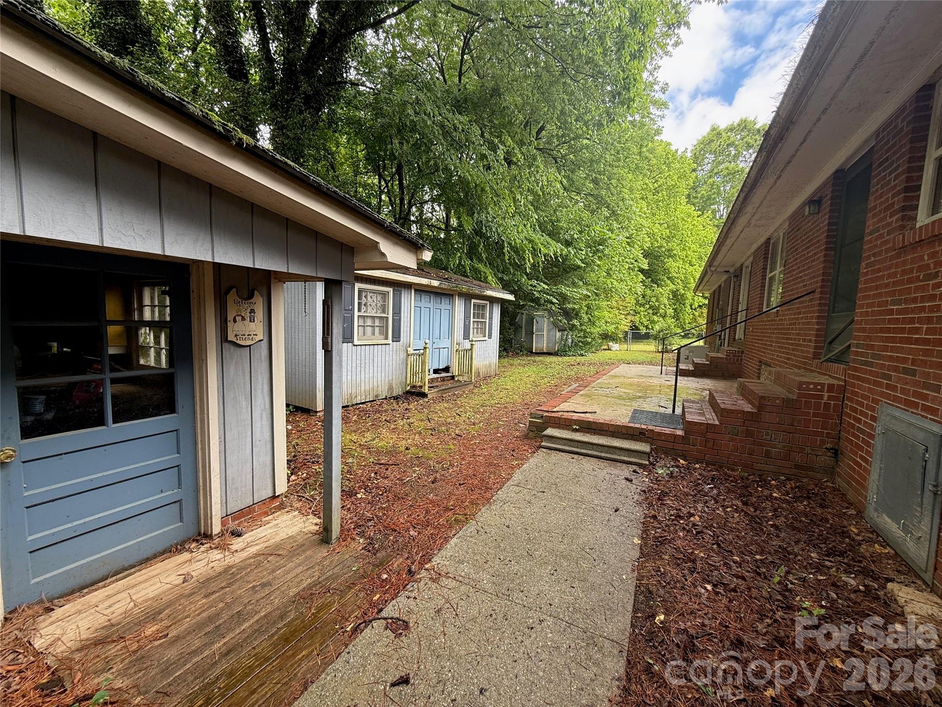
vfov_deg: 85.7
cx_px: 471
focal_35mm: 14
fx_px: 381
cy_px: 354
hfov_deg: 102.1
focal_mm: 2.22
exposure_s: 1/154
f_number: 2.2
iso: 50
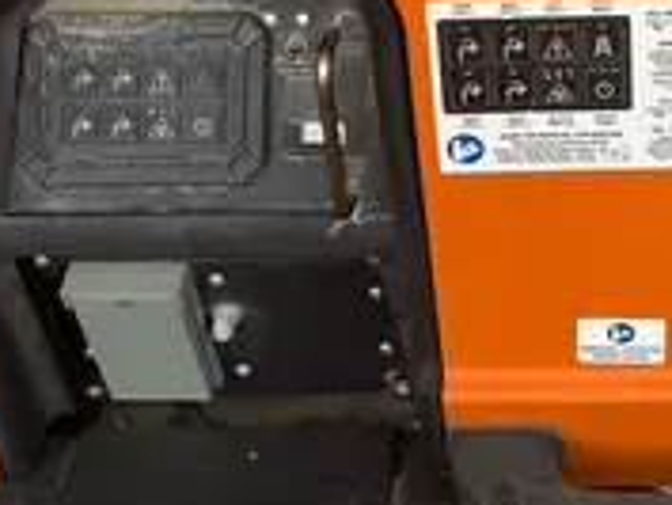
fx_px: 1574
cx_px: 695
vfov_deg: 17.2
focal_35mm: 81
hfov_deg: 23.0
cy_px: -142
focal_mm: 5.1
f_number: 1.6
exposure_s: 1/353
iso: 50
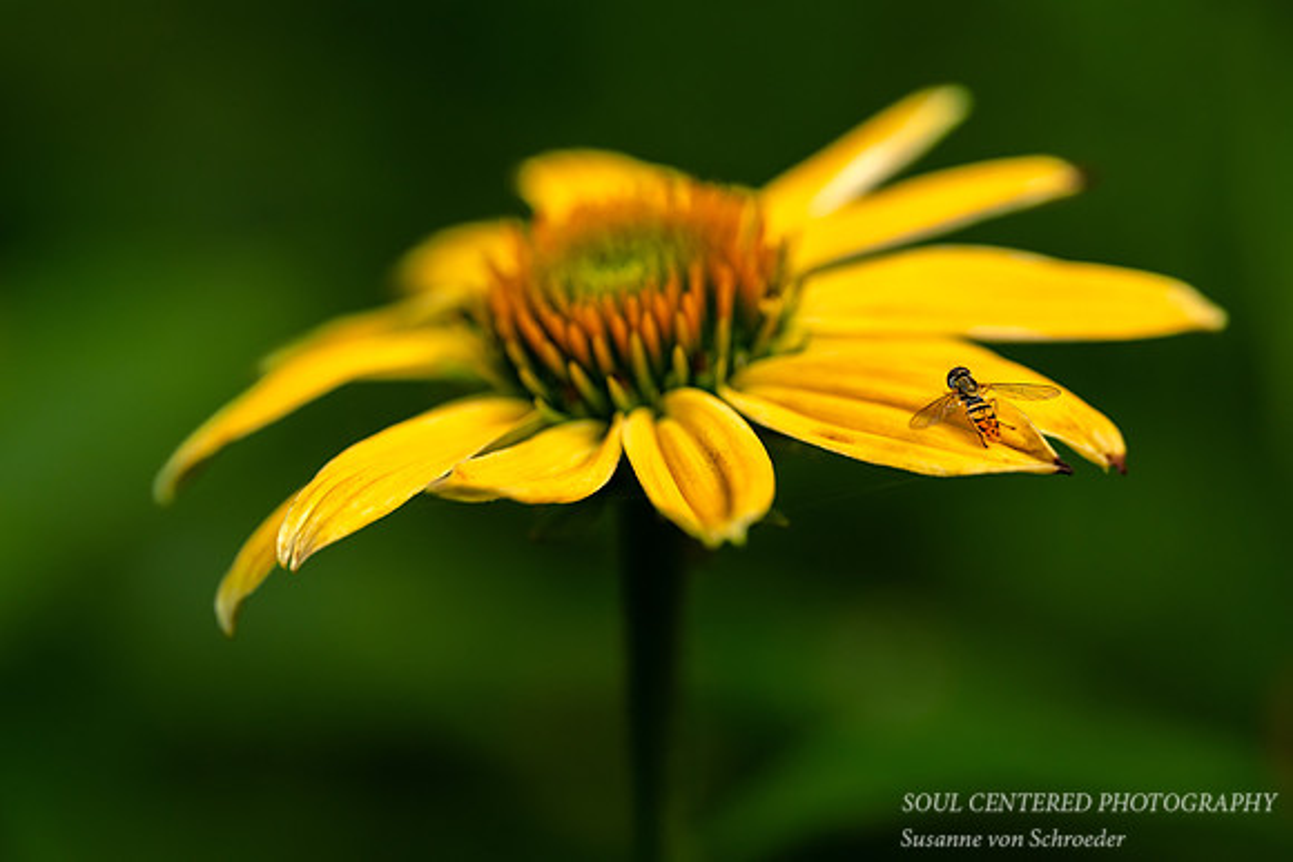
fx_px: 4383
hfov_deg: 16.8
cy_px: 440
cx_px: 690
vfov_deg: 11.2
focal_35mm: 122
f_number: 5.6
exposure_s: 1/400
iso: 500
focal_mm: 105
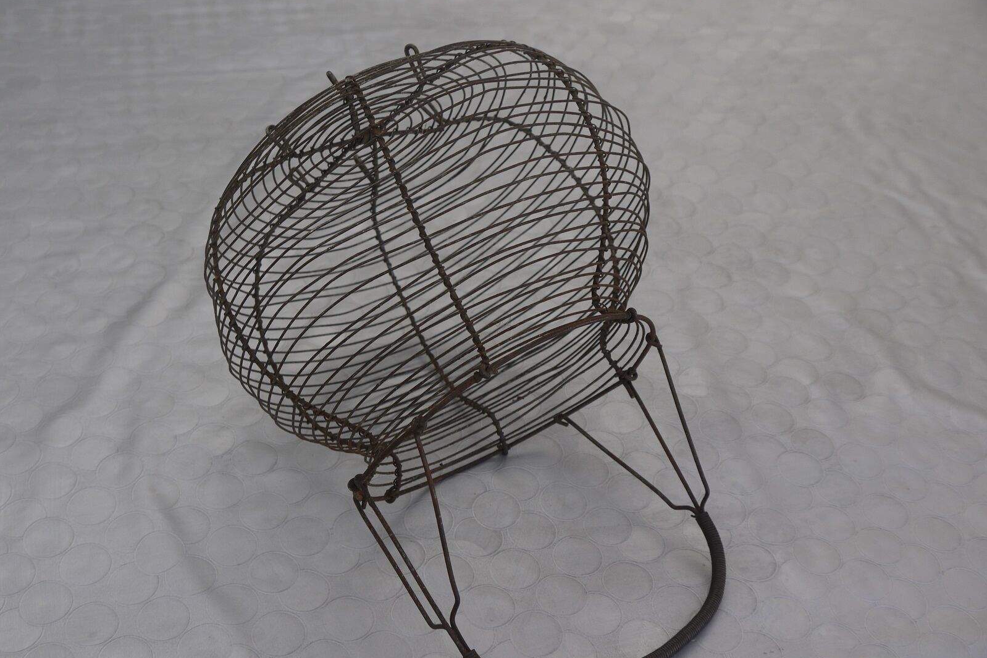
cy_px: 354
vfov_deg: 27.0
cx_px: 494
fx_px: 1371
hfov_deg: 39.6
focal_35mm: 50
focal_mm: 24
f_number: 6.3
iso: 100
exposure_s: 1/160
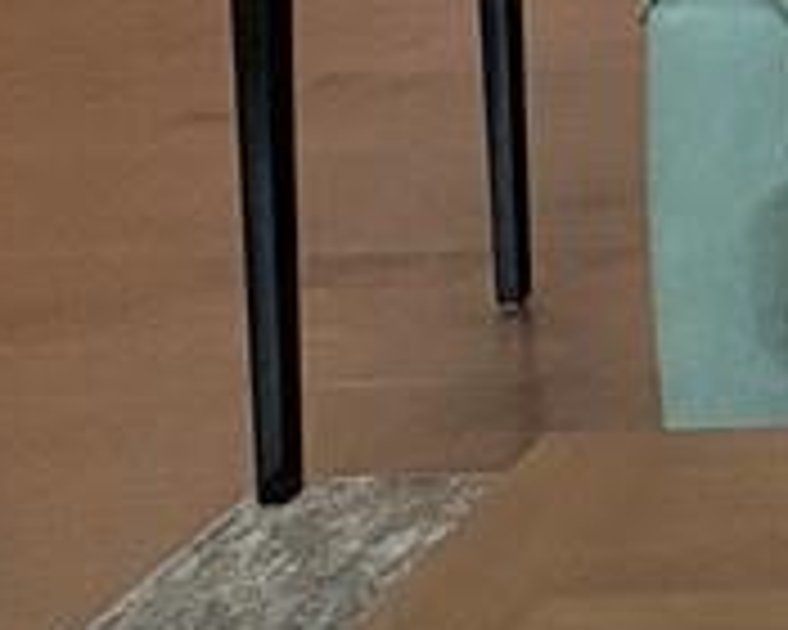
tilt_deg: -3.7
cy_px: -432
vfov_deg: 16.6
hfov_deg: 17.1
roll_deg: +0.3
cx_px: 1599
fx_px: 1866
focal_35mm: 80
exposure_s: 1/120
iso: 200
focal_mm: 2.22
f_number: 2.2
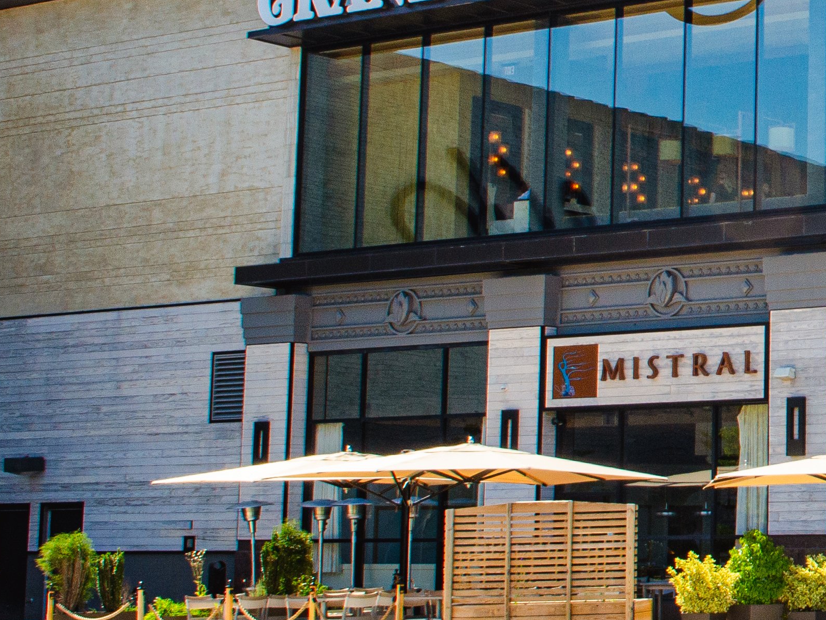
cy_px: 199
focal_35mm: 84
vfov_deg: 17.4
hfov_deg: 20.3
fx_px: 2016
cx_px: 1194
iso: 250
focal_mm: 19
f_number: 11
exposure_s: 1/160
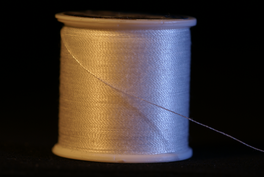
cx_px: 132
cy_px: 88
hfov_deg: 13.7
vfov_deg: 9.2
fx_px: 1101
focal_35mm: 150
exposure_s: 1/40
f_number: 5.6
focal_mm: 100
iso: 100
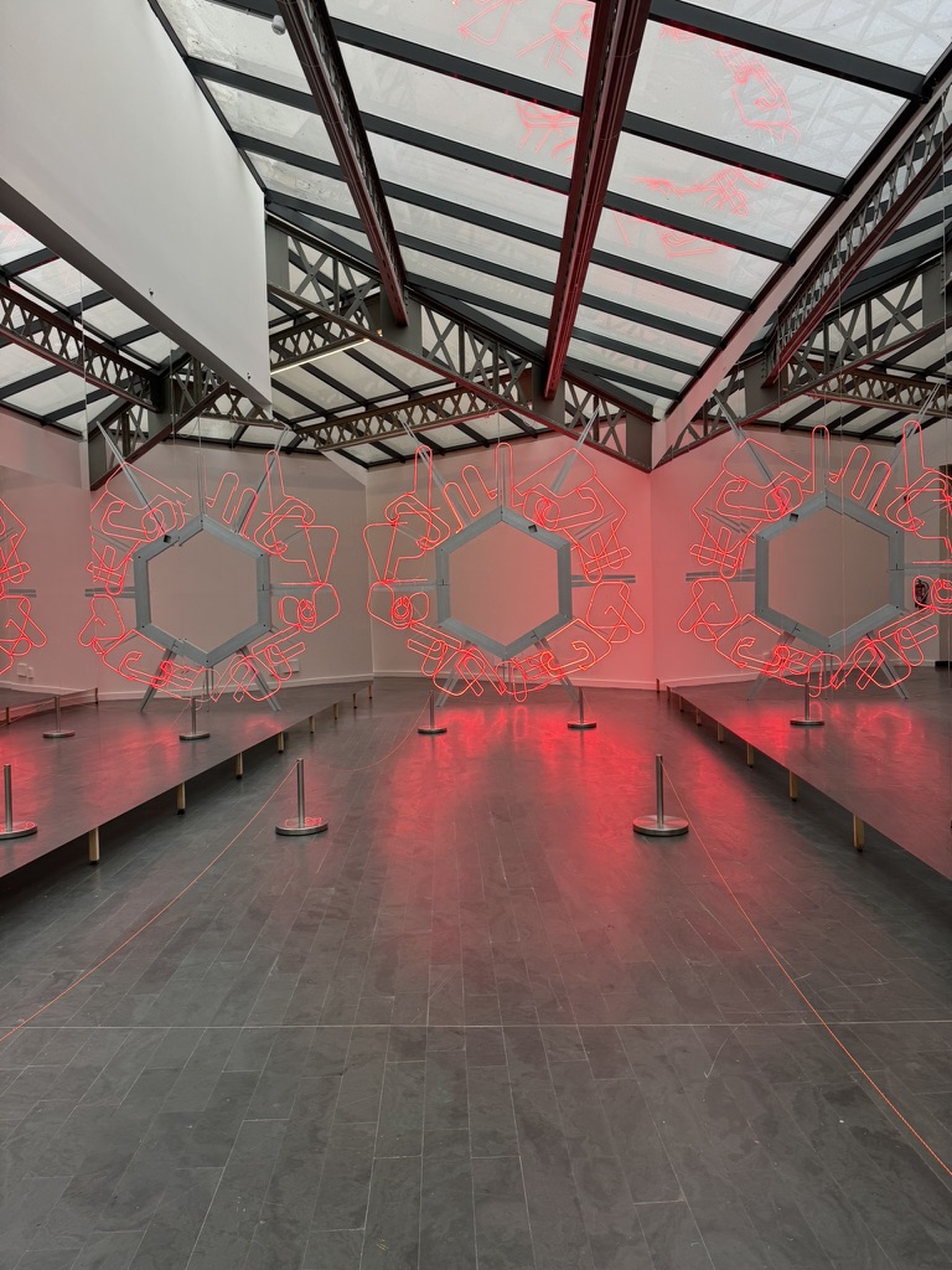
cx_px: 476
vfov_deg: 71.6
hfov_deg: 56.8
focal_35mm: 24
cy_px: 635
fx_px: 880
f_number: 1.78
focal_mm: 6.76
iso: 100
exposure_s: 1/100
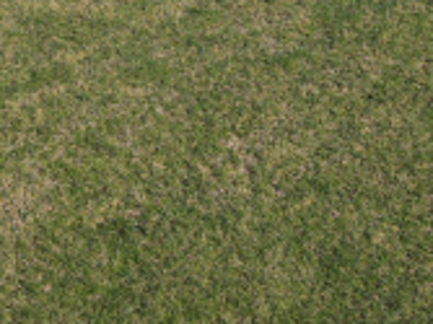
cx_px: 349
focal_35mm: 96
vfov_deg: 14.7
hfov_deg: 20.2
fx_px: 1200
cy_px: -96
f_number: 2.8
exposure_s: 1/500
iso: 100
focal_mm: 4.5
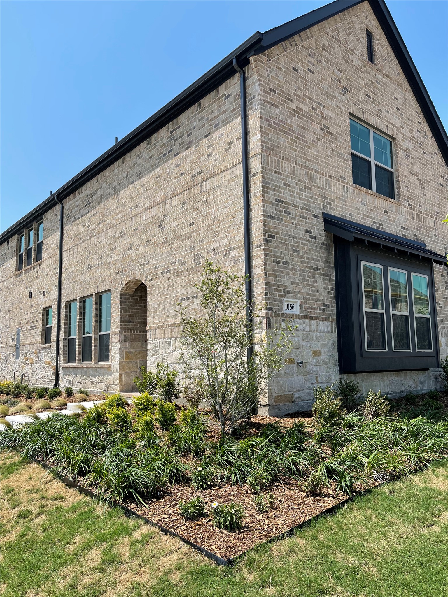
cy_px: 298
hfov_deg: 53.1
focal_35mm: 26
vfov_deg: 67.3
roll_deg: +1.2
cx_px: 224
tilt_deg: +8.2
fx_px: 449
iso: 32
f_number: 1.6
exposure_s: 1/2857
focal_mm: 5.1
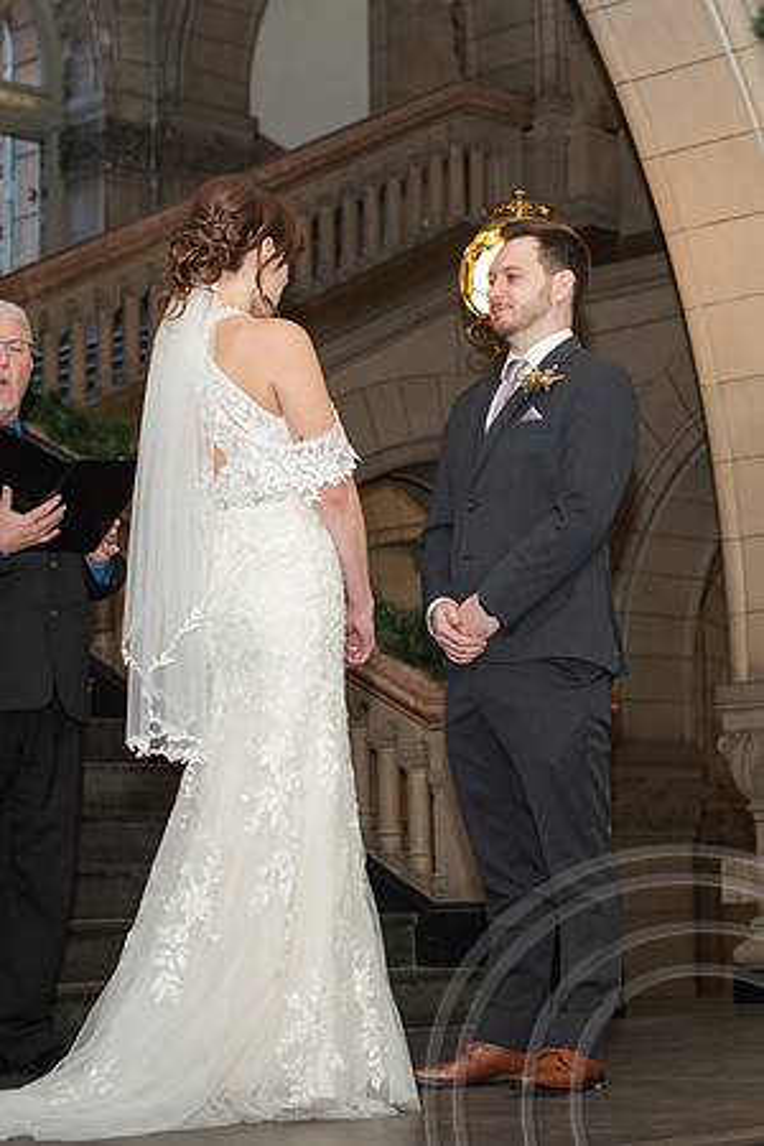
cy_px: 501
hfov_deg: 16.2
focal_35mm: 84
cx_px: 492
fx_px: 2684
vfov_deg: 24.1
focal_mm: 50
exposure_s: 1/200
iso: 800
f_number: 3.5
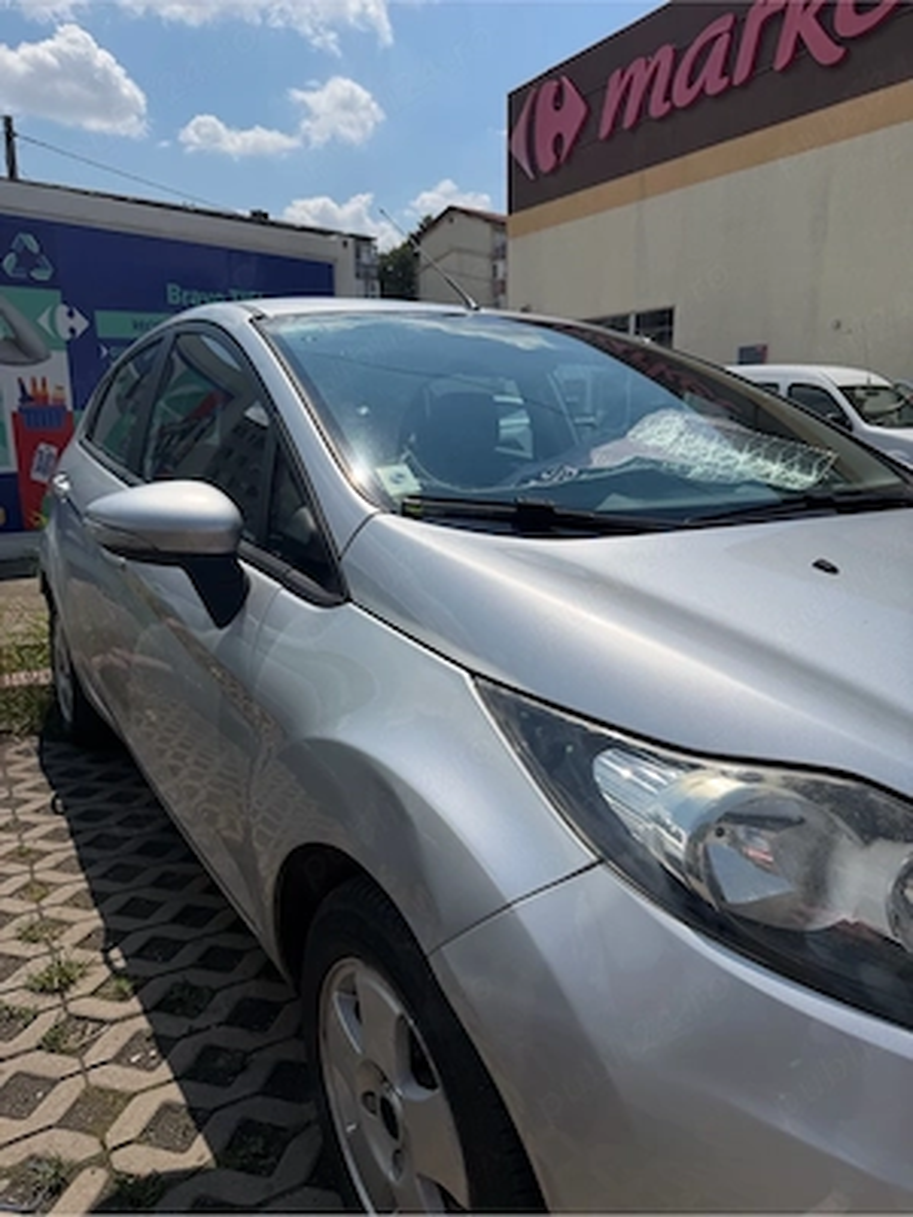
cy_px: 608
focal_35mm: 24
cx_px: 456
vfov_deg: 71.6
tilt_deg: -11.5
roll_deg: +0.9
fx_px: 844
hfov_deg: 56.8
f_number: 1.78
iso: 80
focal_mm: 6.76
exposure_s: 1/10309
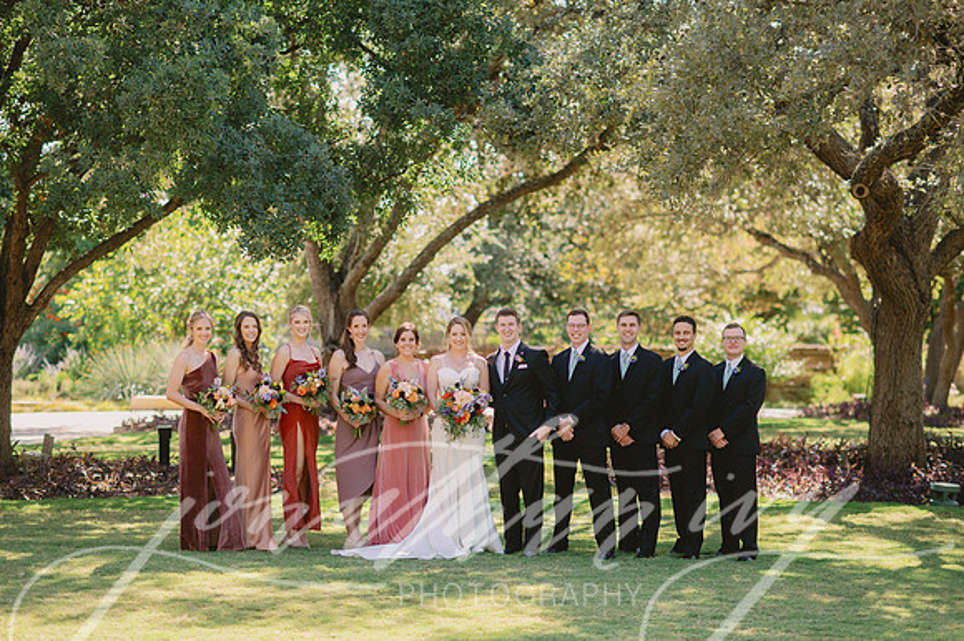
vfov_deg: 15.3
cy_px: 309
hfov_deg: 22.8
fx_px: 2391
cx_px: 457
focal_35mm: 89
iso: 64
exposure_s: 1/1000
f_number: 2
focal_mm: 85
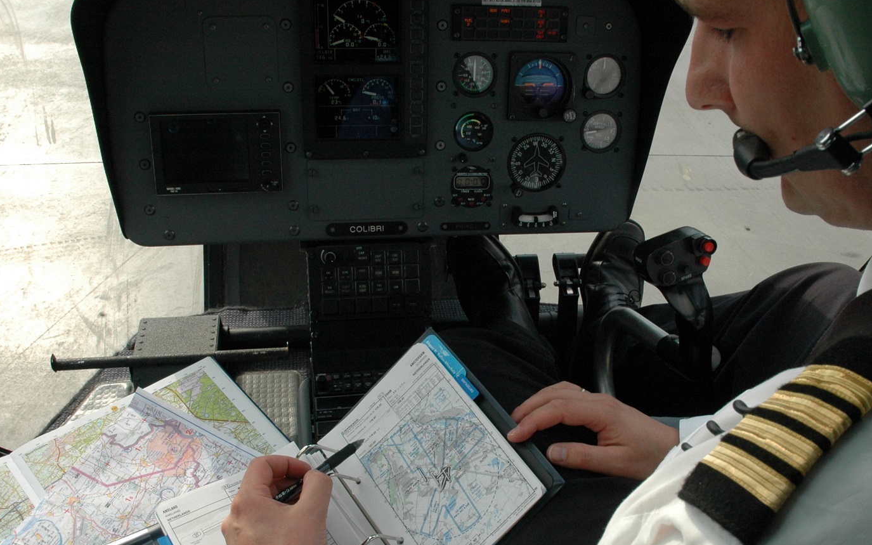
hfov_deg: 51.5
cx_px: 475
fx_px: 903
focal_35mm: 38
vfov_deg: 33.3
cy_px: 361
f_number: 13
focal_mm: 18
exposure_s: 1/160
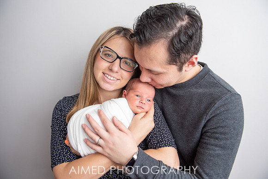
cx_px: 134
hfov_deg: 69.4
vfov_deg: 49.6
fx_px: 194
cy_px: 90
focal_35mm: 26
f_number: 3.5
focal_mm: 26
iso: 250
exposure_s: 1/160
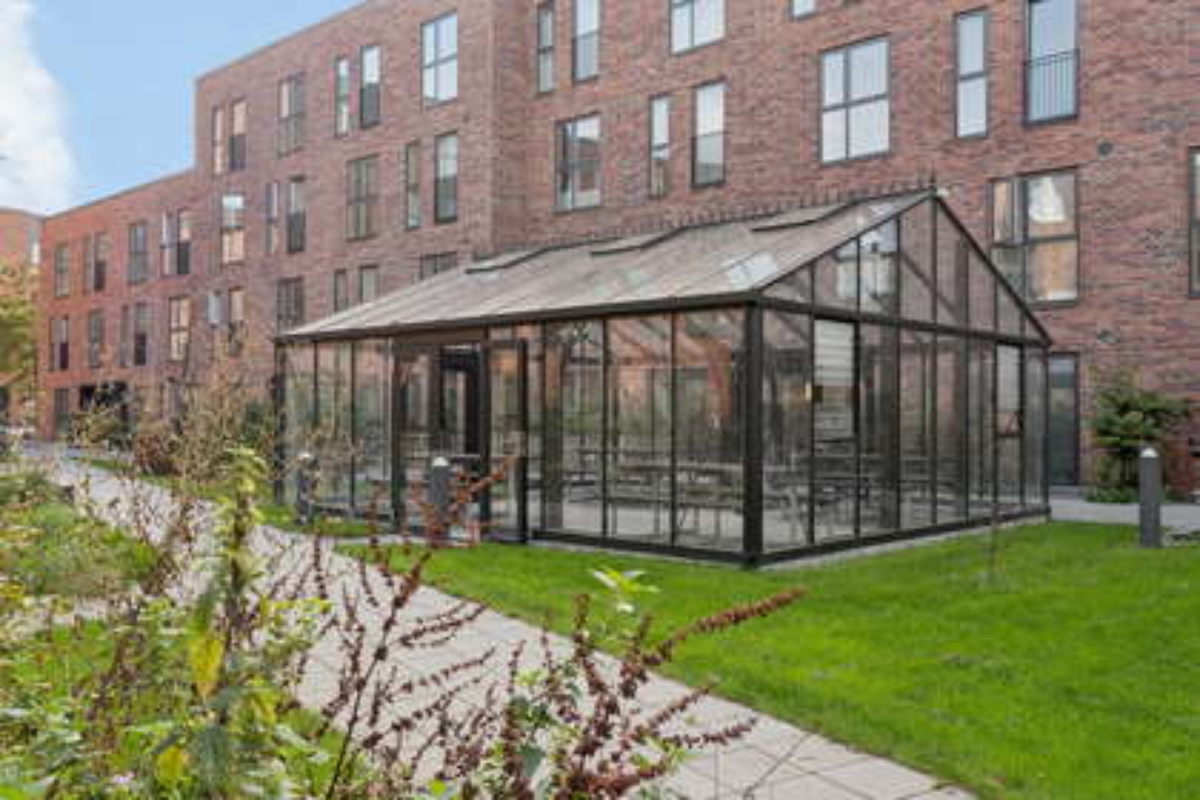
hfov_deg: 61.9
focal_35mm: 30
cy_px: 400
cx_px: 600
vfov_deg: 43.6
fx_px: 1000
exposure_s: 1/50
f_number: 8
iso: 200
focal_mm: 20
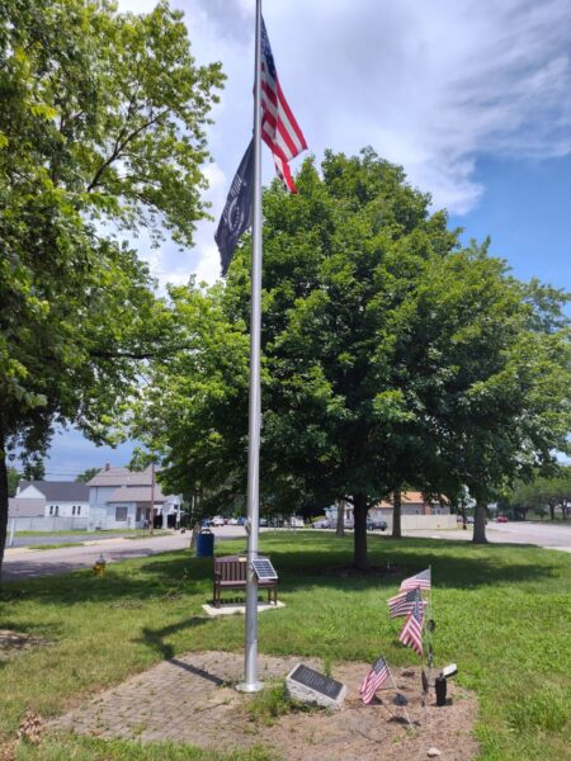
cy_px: 380
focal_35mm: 23
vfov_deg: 73.9
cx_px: 286
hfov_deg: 58.9
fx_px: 506
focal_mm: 5.56
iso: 100
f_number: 1.8
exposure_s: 1/2764
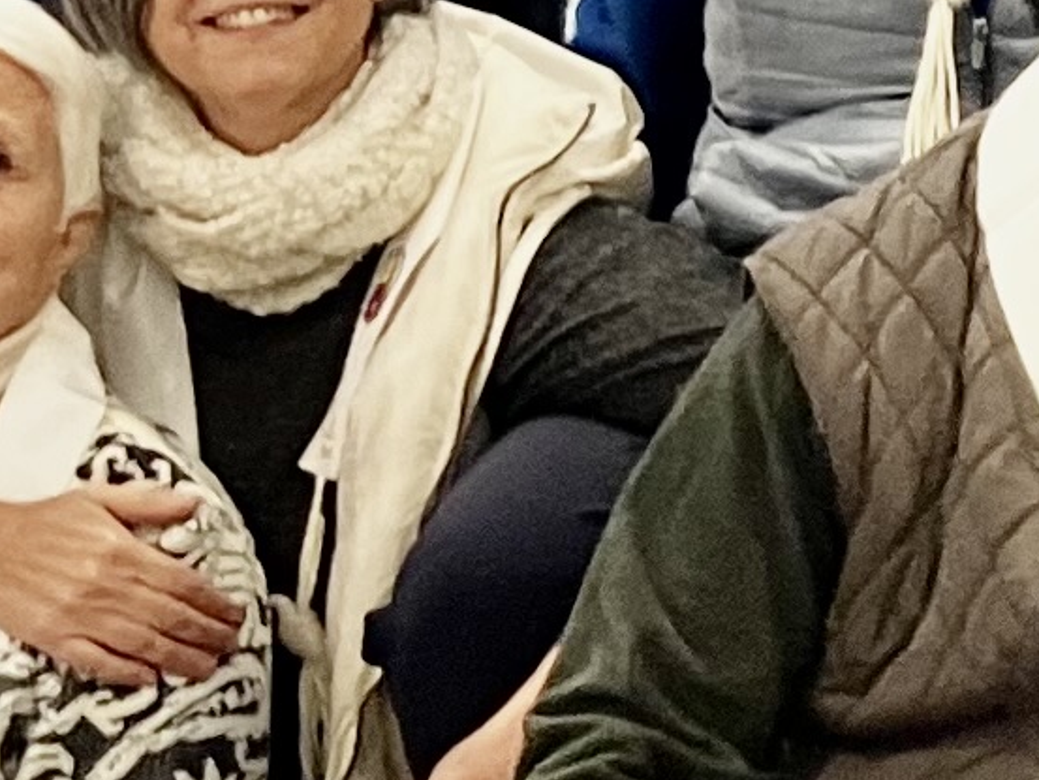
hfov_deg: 9.1
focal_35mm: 204
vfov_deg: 7.2
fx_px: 6124
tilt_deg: -4.6
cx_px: 2131
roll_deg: -2.0
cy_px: -363
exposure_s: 1/50
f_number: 1.8
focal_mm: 3.99
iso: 125
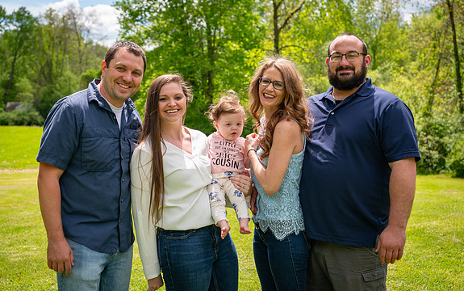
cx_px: 236
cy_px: 139
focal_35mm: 56
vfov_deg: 23.2
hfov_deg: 36.3
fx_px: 708
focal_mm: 50
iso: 400
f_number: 5
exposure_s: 1/1600
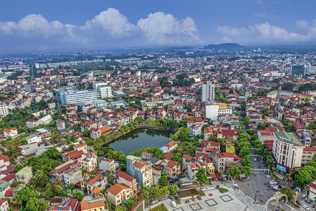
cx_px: 158
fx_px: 246
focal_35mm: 28
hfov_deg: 65.5
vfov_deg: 46.4
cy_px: 106
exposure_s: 1/100
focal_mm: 10.26
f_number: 6.3
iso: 100
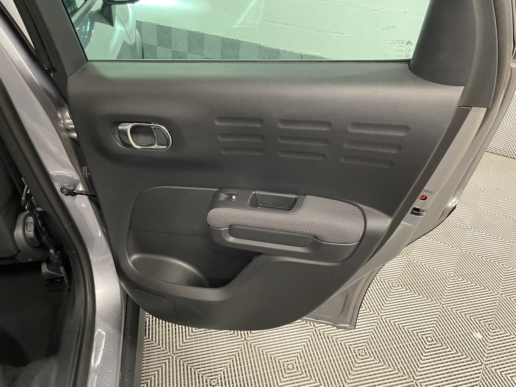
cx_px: 258
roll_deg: +0.7
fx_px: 388
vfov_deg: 53.1
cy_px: 194
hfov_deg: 67.3
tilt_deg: -36.9
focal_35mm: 26
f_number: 1.6
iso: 500
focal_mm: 4.2
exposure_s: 1/50
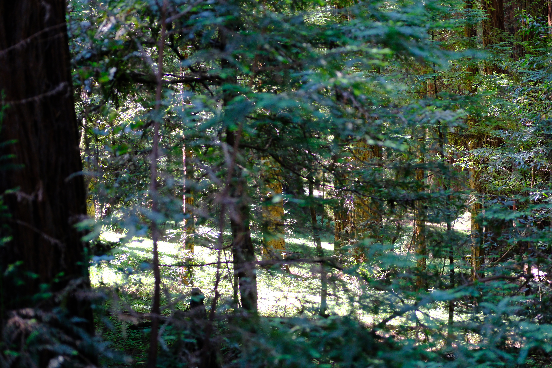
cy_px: 184
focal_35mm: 75
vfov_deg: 18.2
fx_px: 1150
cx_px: 276
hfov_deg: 27.0
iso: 1000
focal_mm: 50
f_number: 2
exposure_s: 1/250
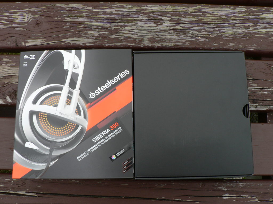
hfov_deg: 51.4
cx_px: 136
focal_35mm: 36
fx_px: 284
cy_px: 102
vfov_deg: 39.7
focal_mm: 6
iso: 80
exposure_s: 1/250
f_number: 4
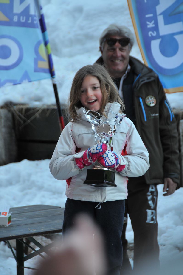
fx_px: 1720
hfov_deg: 6.1
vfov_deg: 9.2
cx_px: 92
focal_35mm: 225
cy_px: 138
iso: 400
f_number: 5.6
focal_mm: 150
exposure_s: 1/80
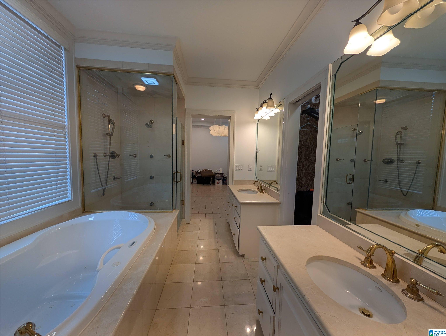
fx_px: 155
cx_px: 223
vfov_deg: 94.6
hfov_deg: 110.5
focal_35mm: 12
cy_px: 168
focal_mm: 2.02
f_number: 1.7
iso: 46
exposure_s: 1/197
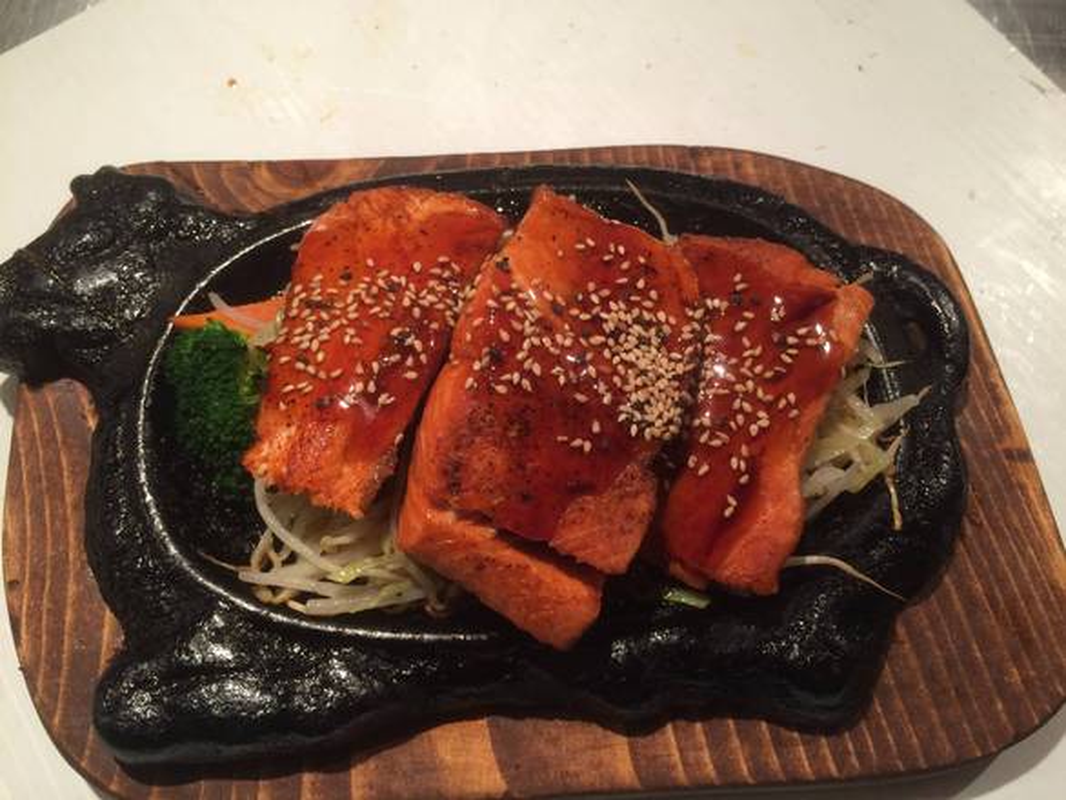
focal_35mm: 29
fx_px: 893
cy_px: 400
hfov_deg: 61.6
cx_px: 533
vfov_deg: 48.3
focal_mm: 4.15
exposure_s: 1/30
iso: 64
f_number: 2.2
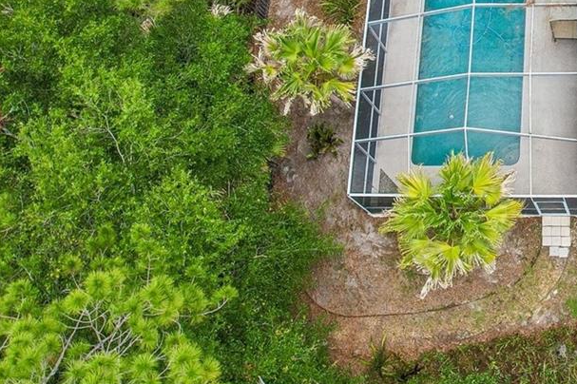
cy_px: -29
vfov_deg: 22.2
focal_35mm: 58
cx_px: 622
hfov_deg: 31.0
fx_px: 929
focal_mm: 8.4
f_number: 2.8
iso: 100
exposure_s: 1/640
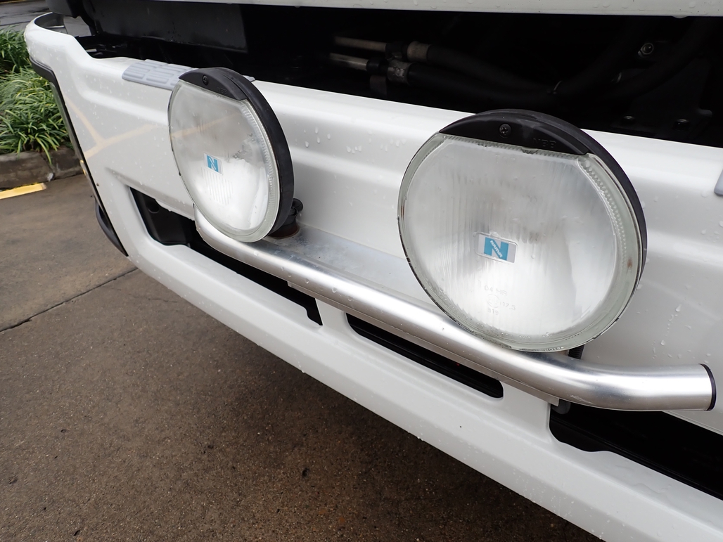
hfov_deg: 69.4
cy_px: 271
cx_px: 362
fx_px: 522
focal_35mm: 25
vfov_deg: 54.9
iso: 100
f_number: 2.8
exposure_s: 1/250
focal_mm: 4.5
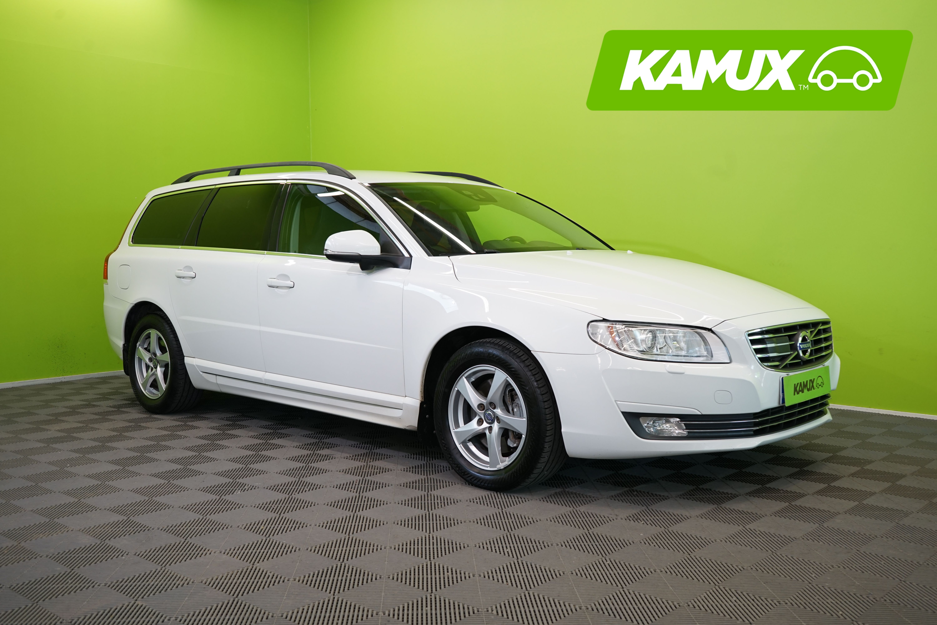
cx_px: 468
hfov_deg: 55.8
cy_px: 312
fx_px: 885
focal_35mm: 34
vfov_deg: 38.9
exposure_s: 1/40
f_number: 6.3
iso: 500
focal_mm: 34
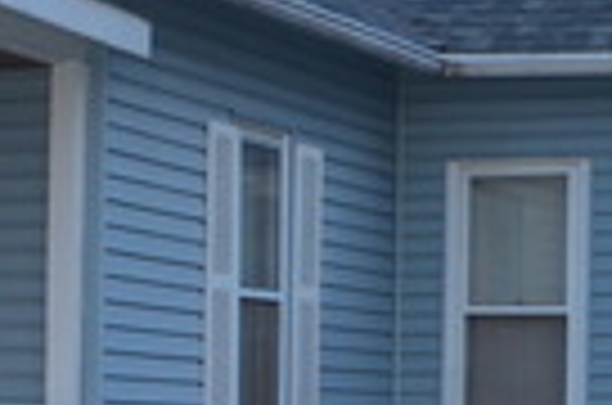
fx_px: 2883
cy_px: 351
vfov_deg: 8.0
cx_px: -54
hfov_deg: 11.9
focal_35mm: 170
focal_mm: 24
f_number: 4
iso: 900
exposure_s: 1/60
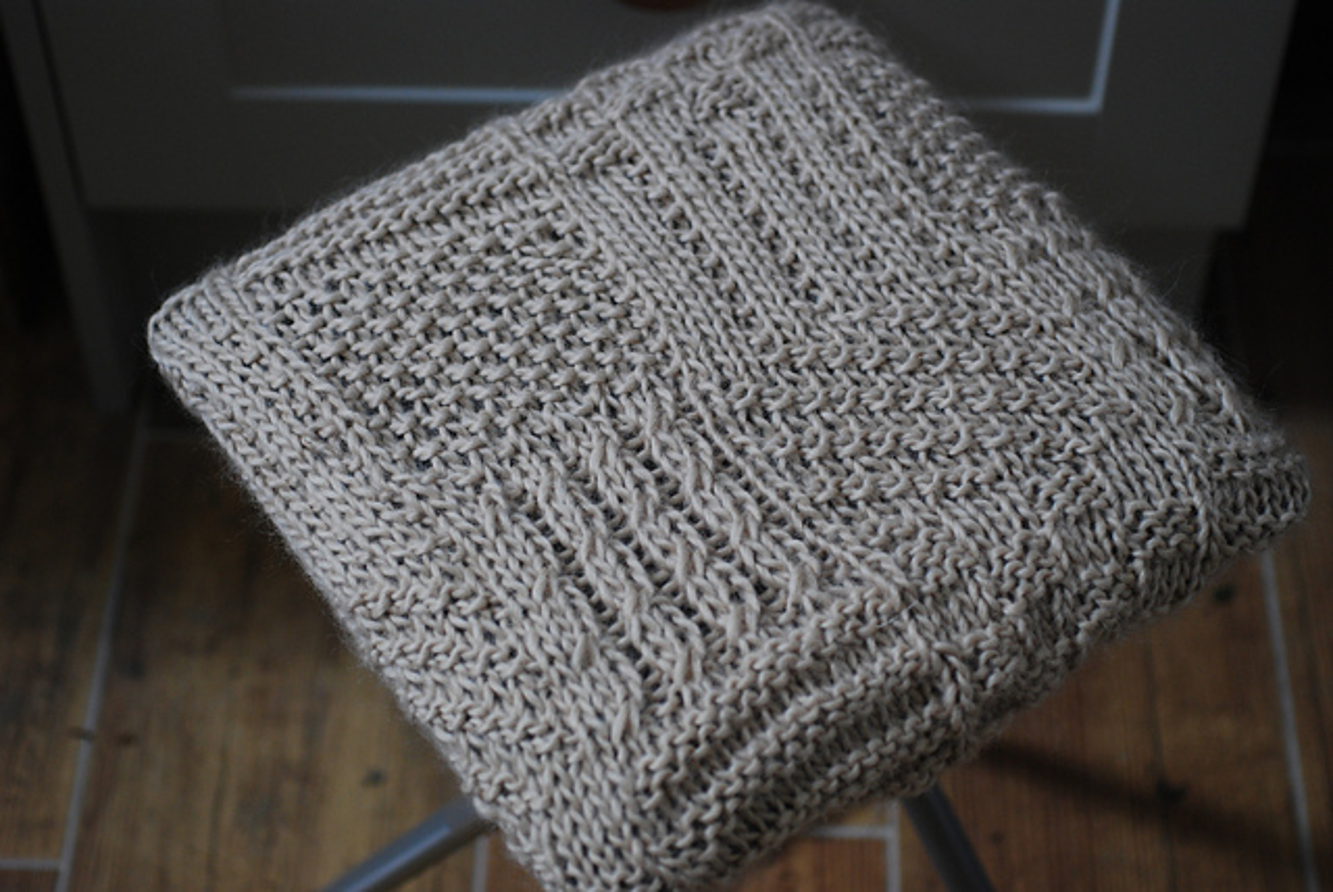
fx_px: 2780
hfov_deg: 27.0
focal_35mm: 75
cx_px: 666
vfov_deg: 18.2
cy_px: 446
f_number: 2.8
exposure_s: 1/30
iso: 560
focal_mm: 50
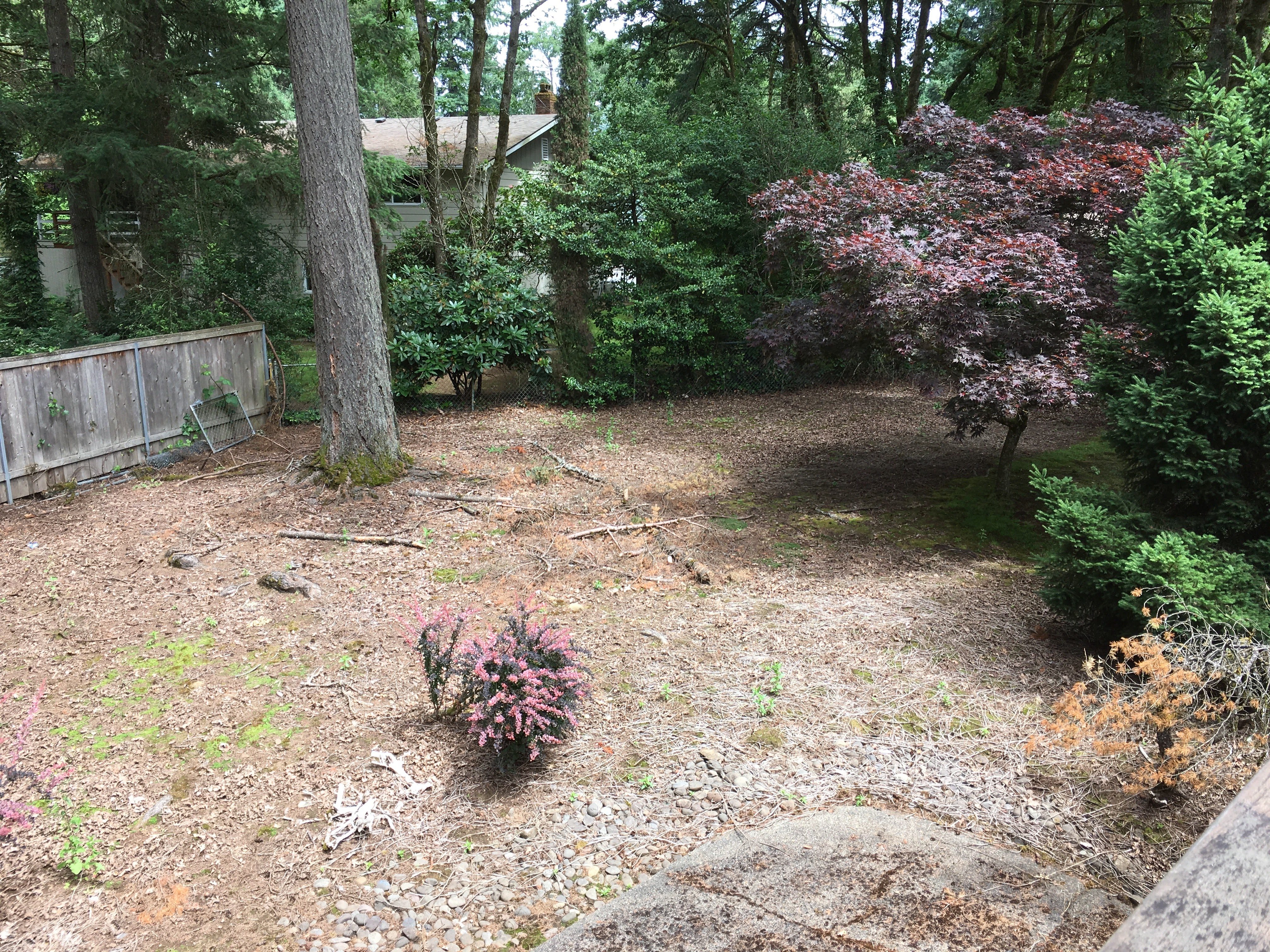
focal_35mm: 29
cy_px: 476
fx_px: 1064
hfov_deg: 61.7
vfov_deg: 48.2
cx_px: 635
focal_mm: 4.15
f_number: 2.2
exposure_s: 1/262
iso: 25
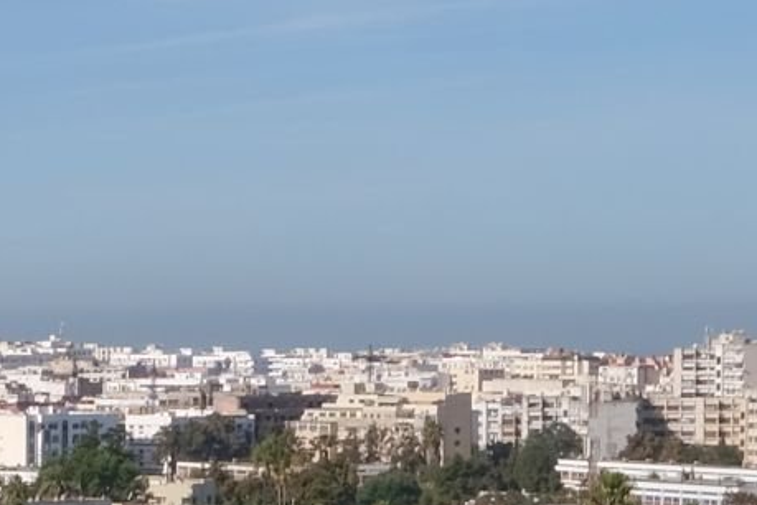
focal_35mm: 157
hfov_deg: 12.1
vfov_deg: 8.7
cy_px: 460
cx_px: -566
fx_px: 3301
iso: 160
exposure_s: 1/140
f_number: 16
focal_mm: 15.9
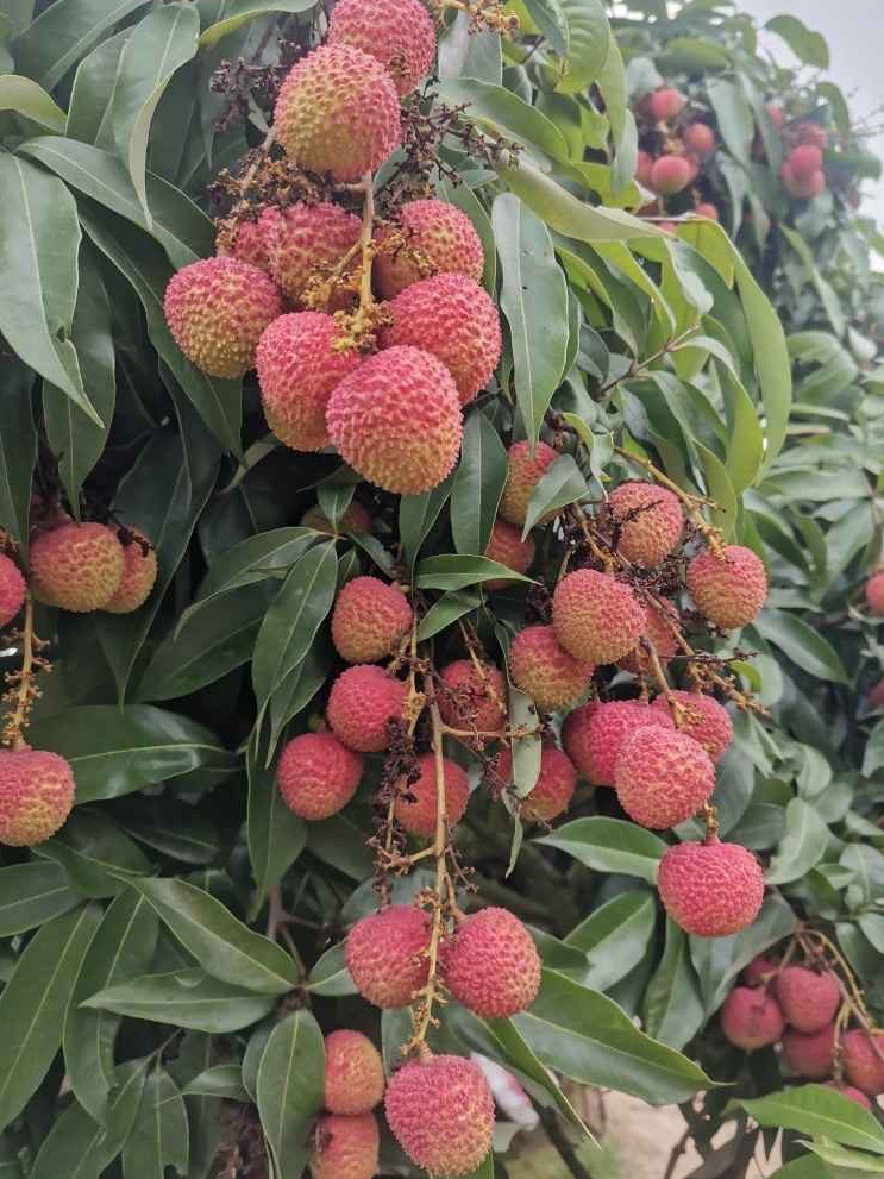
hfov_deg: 49.7
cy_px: 568
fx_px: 954
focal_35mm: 28
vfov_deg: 63.4
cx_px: 439
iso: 64
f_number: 1.8
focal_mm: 4.75
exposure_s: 1/120
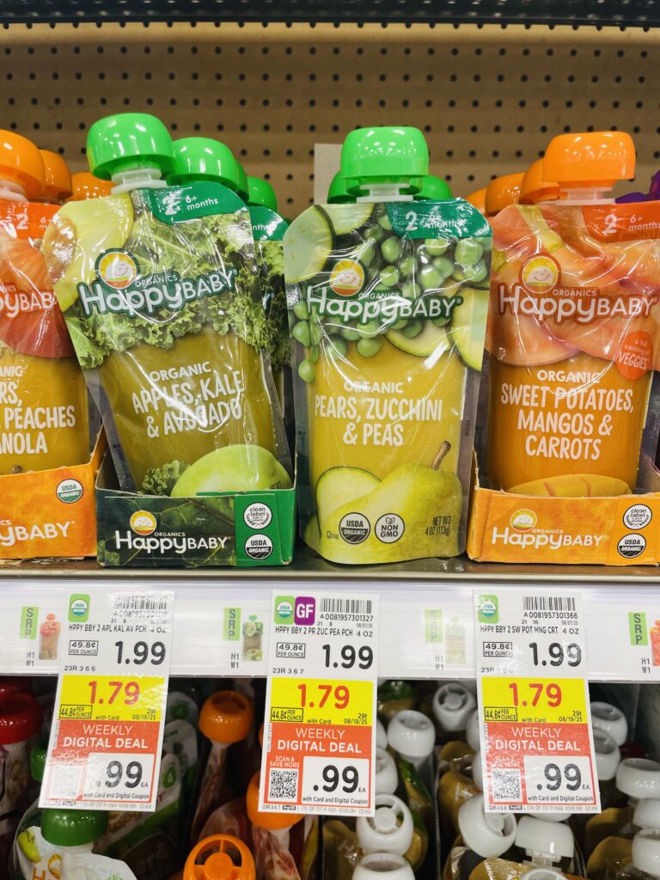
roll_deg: +0.7
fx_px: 661
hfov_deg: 53.1
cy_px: 440
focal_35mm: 26
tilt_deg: -13.3
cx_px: 330
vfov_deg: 67.3
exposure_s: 1/62
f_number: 1.6
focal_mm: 4.2
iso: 64
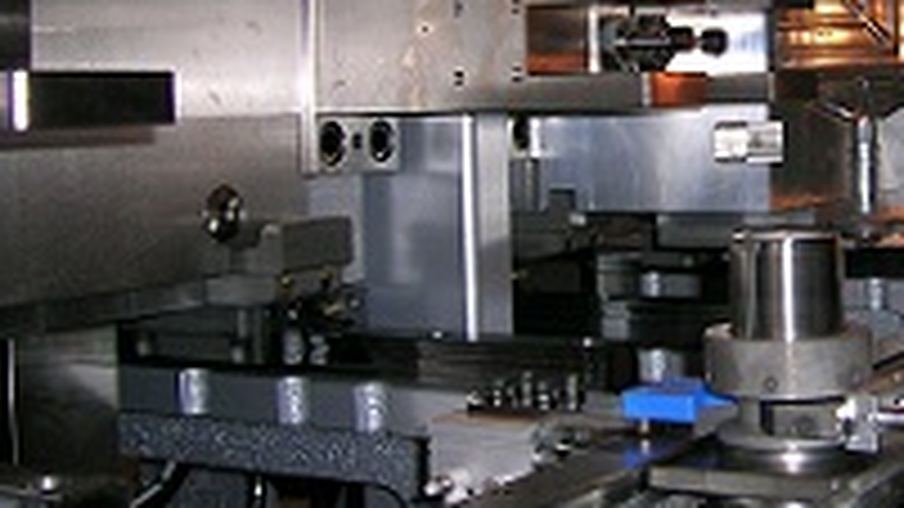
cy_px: 31
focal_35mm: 70
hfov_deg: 29.0
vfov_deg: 16.9
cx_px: 807
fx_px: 1678
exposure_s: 1/60.1
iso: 50
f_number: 2.8
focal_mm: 5.4
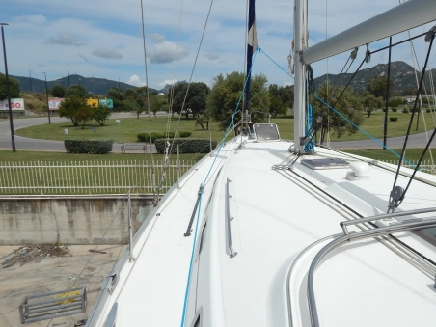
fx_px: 353
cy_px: 163
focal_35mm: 28
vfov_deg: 49.7
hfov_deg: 63.0
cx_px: 257
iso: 125
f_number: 6
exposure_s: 1/1500
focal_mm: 4
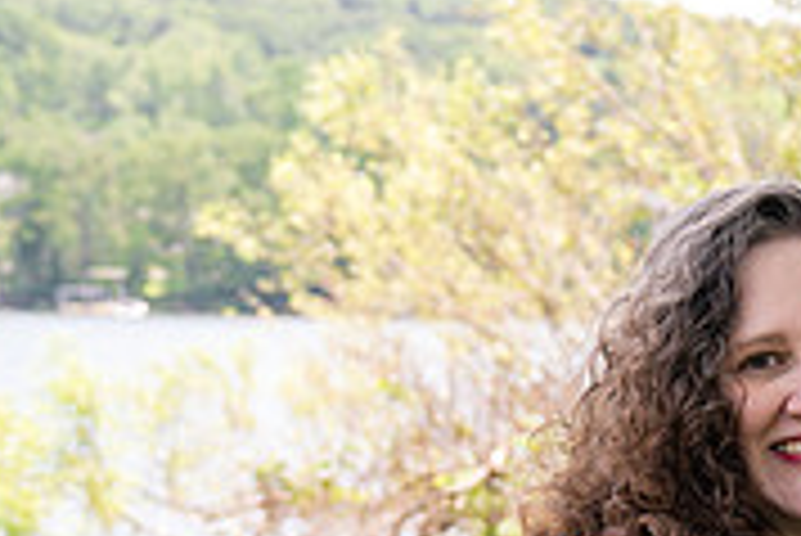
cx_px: 1130
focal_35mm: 101
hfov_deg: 18.4
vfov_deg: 12.9
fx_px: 2249
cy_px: 777
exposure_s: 1/250
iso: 125
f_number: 3.2
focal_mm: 31
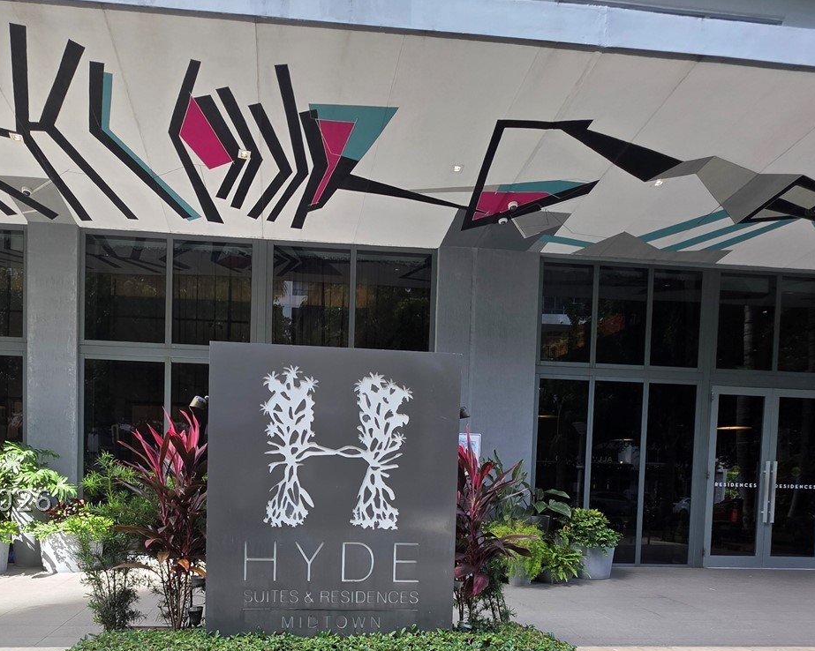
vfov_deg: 59.2
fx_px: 531
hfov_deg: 74.2
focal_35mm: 22
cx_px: 322
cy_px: 500
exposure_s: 1/120
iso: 25
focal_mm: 2.2
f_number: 1.9
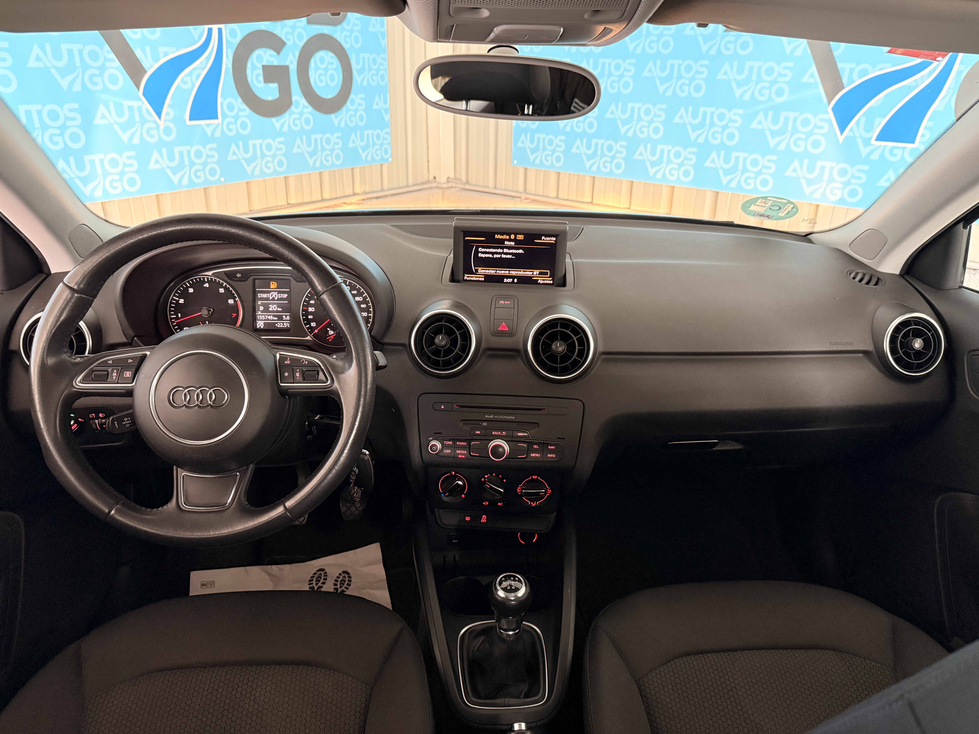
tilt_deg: -22.0
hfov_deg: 71.6
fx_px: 679
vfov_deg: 56.8
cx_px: 490
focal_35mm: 24
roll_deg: -0.5
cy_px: 367
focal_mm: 6.76
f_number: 1.78
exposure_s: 1/33
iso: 640
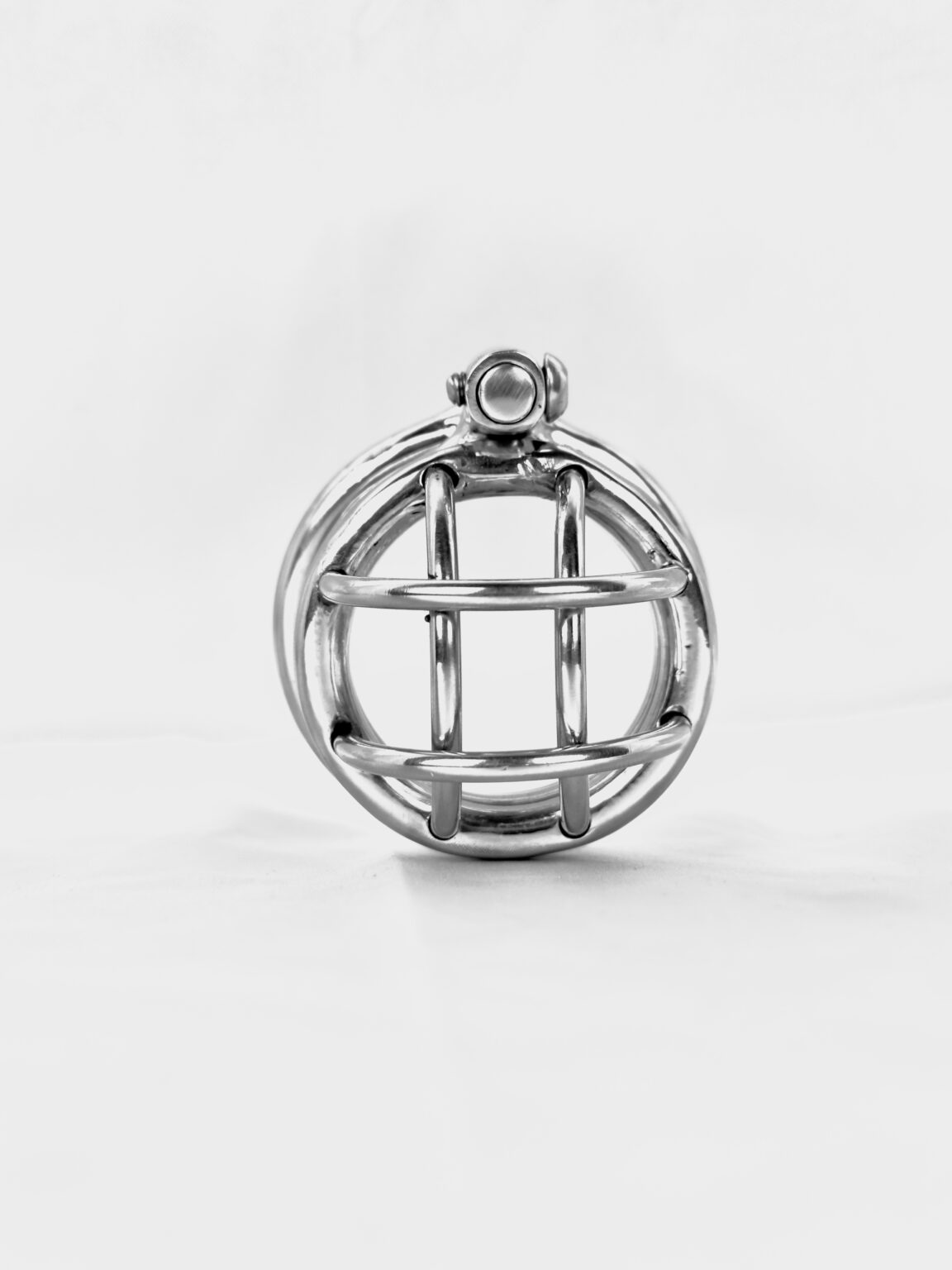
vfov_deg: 39.7
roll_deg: +0.8
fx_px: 1760
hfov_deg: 30.3
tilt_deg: +0.0
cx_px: 476
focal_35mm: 48
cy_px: 635
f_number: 1.78
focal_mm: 6.86
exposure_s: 1/177
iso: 50
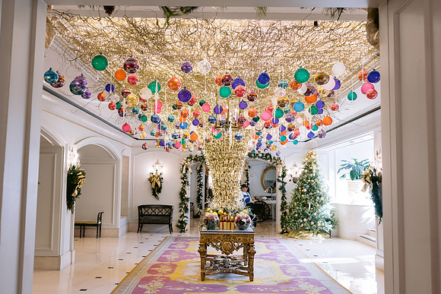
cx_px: 213
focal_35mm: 36
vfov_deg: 36.7
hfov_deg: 52.8
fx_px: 444
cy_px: 147
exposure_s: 1/40
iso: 400
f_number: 4
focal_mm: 35
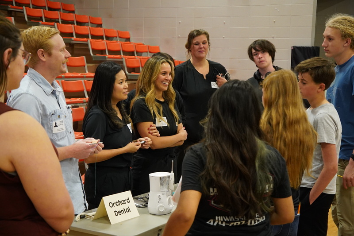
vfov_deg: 23.4
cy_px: 118
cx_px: 177
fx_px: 570
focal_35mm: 58
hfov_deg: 34.5
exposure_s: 1/60
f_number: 4.5
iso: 3200
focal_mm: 39
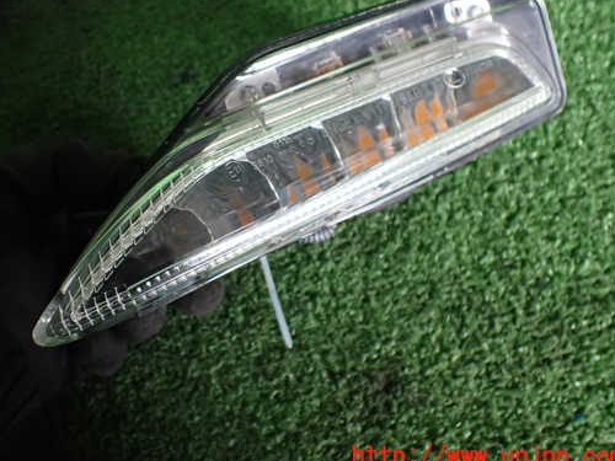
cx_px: 261
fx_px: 640
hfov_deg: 51.2
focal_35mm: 36
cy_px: 195
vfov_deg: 39.6
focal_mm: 5.4
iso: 400
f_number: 2.3
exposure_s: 1/125
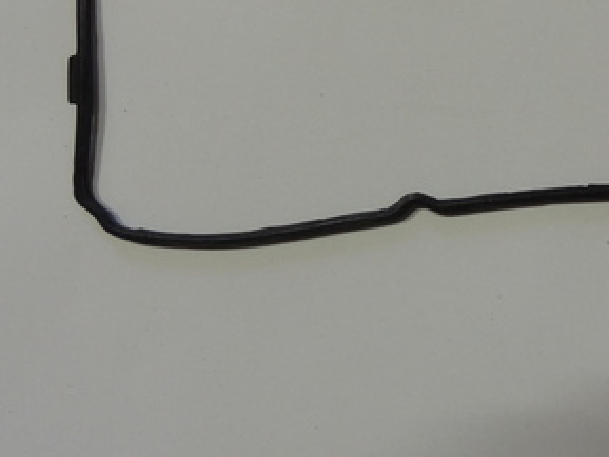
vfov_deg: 25.2
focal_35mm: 57
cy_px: 85
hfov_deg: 33.1
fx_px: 1003
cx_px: 459
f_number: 3.2
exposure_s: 1/30
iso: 400
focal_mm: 5.8
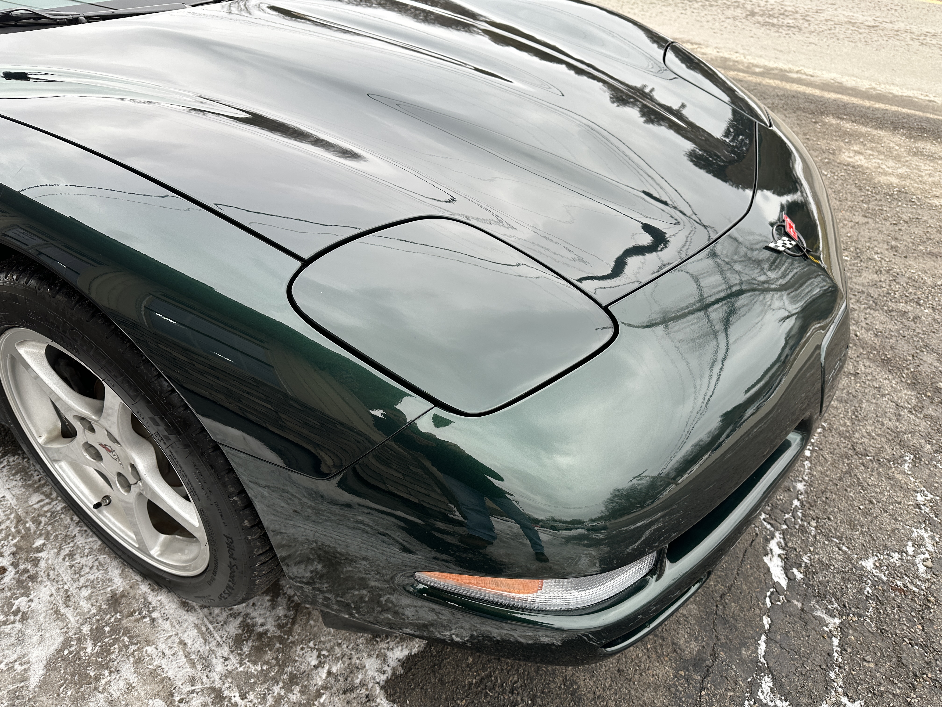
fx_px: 653
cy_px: 354
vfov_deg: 56.8
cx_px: 471
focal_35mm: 24
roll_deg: +1.0
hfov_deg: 71.6
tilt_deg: -36.4
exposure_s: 1/513
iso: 80
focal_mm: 6.86
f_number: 1.78
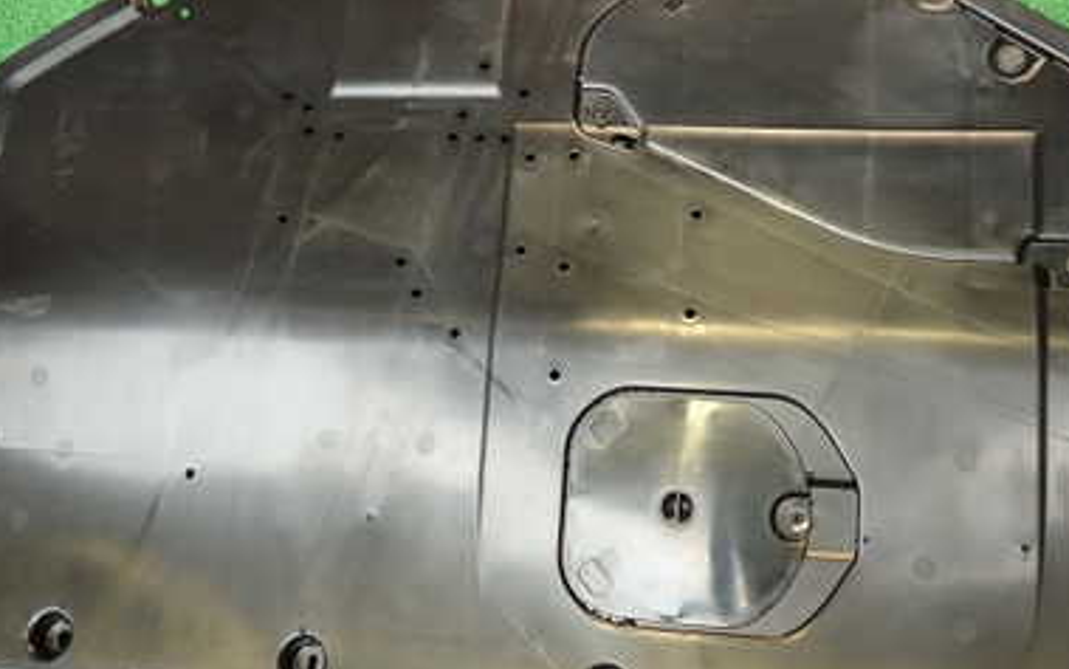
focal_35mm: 42
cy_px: 271
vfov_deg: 30.5
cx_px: 558
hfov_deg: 47.2
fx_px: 1224
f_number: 2
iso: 200
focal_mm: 4.5
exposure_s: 1/40
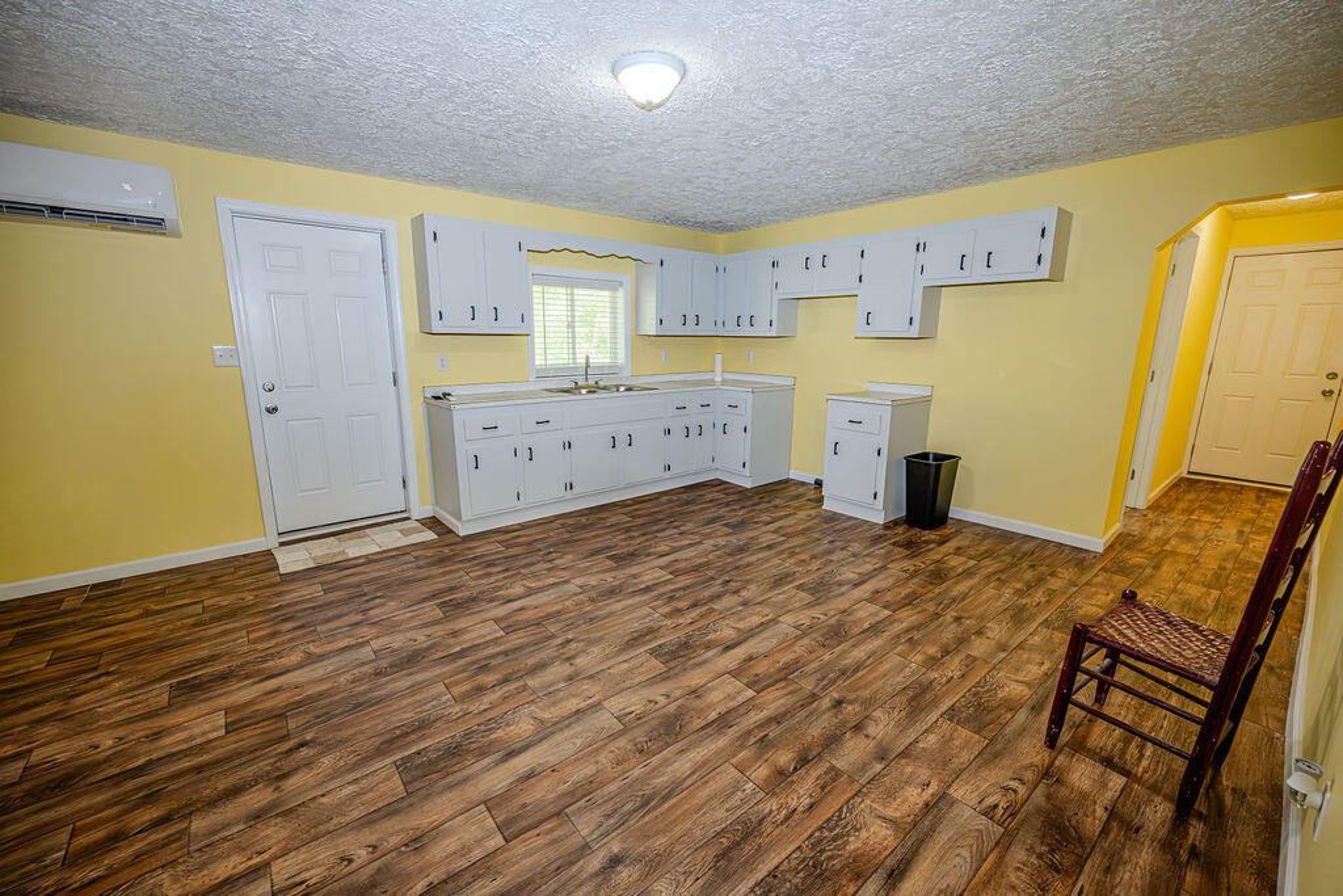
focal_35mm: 14
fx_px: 536
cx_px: 672
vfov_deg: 79.8
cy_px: 448
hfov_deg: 102.8
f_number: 4
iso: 2000
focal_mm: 14
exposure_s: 1/200
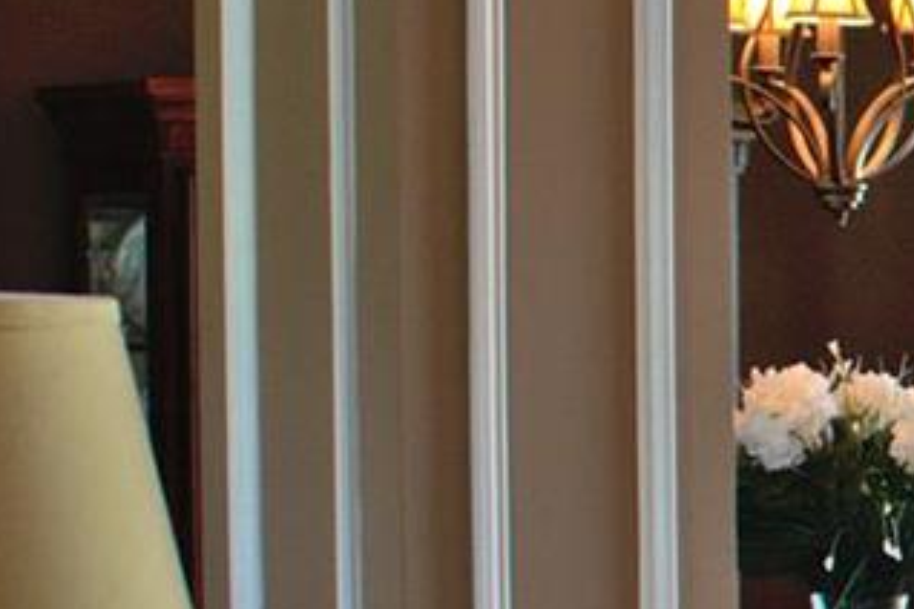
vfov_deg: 10.1
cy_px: 503
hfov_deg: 13.8
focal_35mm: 136
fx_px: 3453
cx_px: 1500
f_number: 4
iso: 450
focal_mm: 18
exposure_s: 1/60
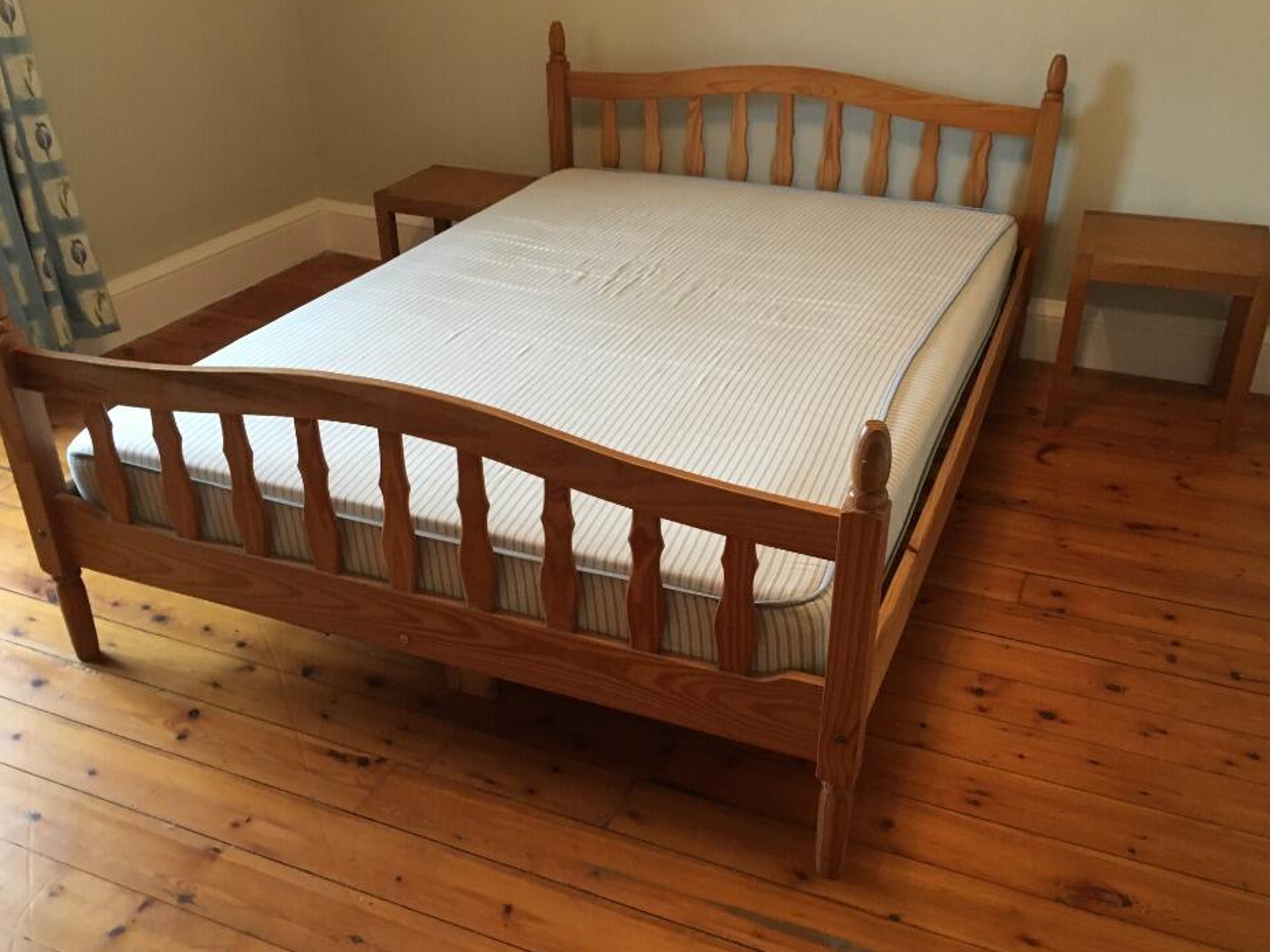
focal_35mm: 32
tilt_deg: -28.1
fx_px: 1174
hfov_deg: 56.8
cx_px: 671
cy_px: 488
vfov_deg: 44.2
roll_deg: -1.8
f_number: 2.2
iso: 200
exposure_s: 1/33
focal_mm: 4.15
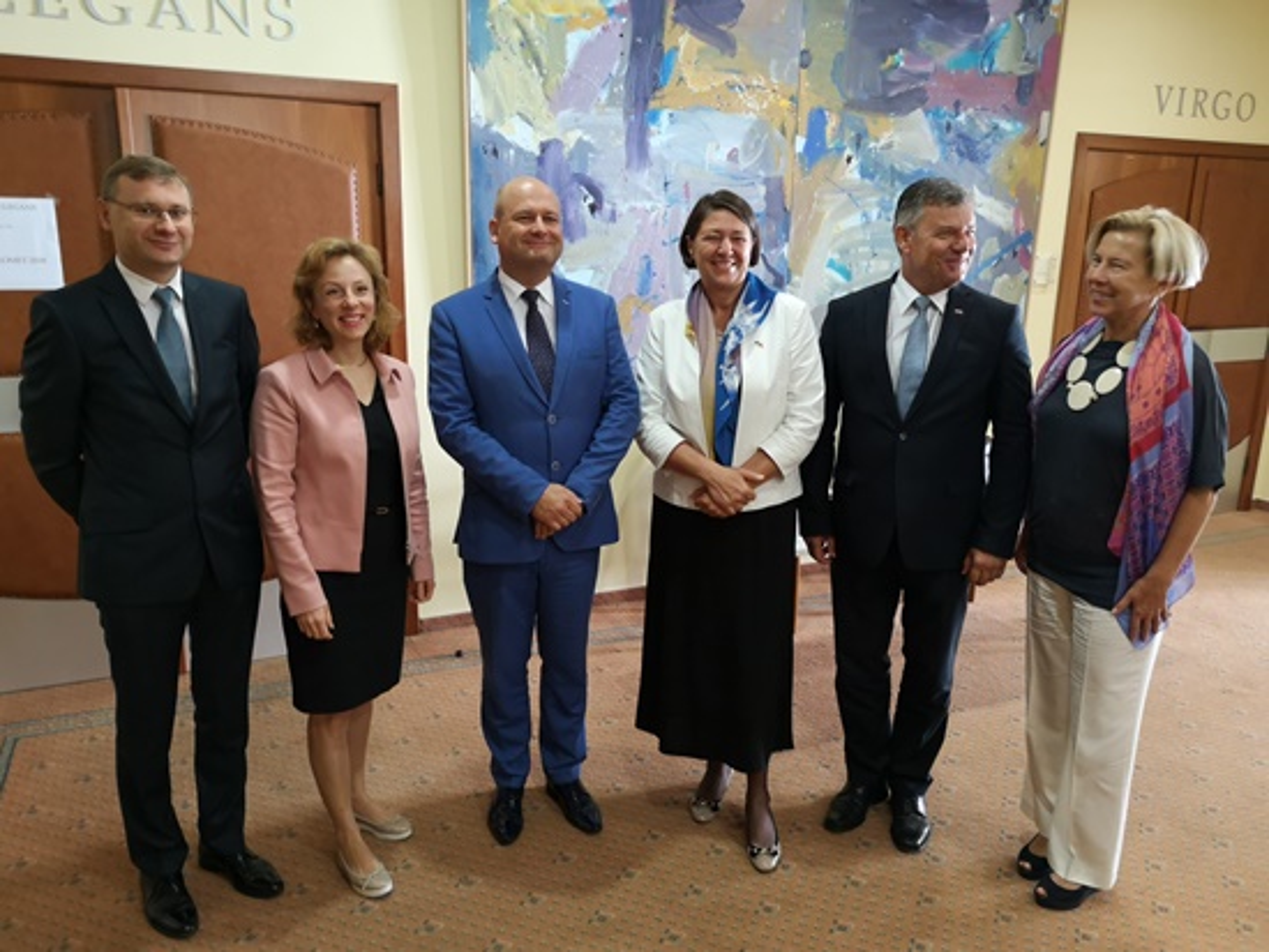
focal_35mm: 27
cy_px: 476
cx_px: 634
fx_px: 990
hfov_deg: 65.3
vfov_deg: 51.4
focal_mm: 3.95
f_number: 1.8
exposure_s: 1/50
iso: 400
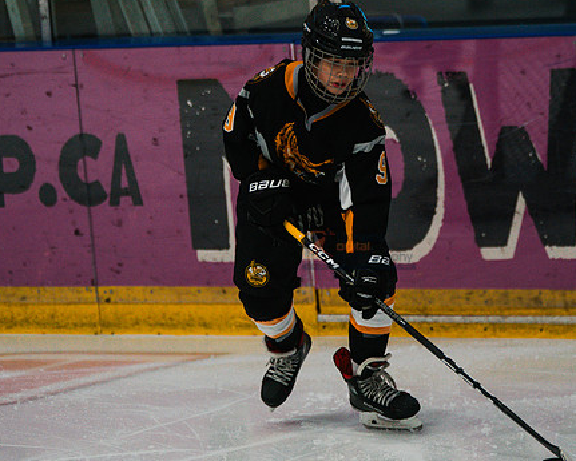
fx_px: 5763
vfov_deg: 4.6
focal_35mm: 338
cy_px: 215
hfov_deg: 5.7
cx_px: 293
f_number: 3.2
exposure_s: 1/1600
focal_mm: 209
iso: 3200
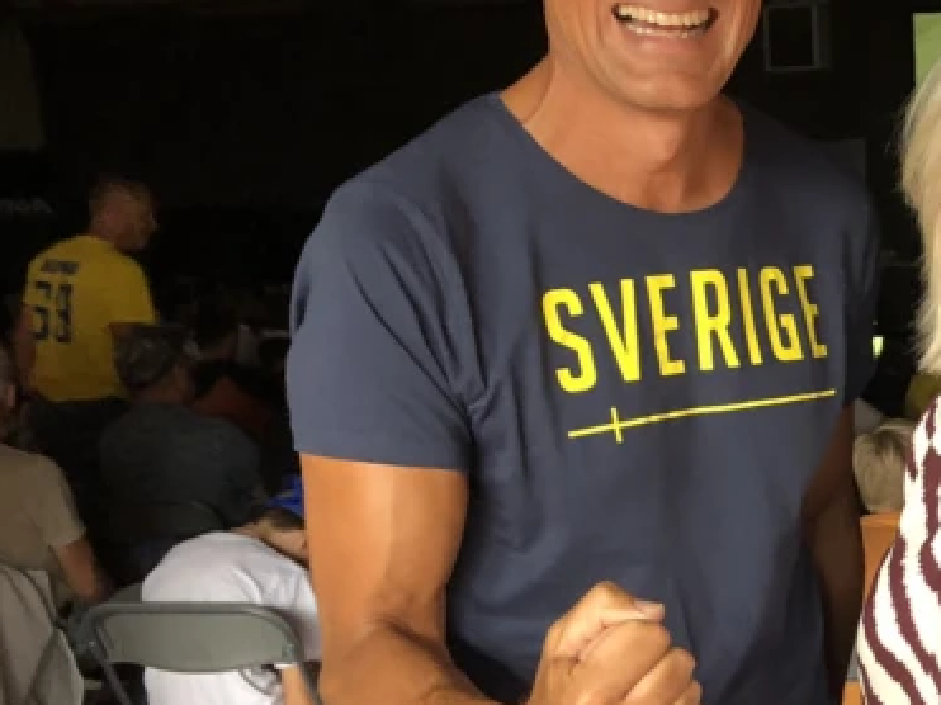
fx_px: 1848
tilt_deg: -8.7
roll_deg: +0.2
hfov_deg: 25.9
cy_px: 531
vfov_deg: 21.4
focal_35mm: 68
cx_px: 1098
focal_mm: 3.99
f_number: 1.8
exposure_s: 1/15
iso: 64
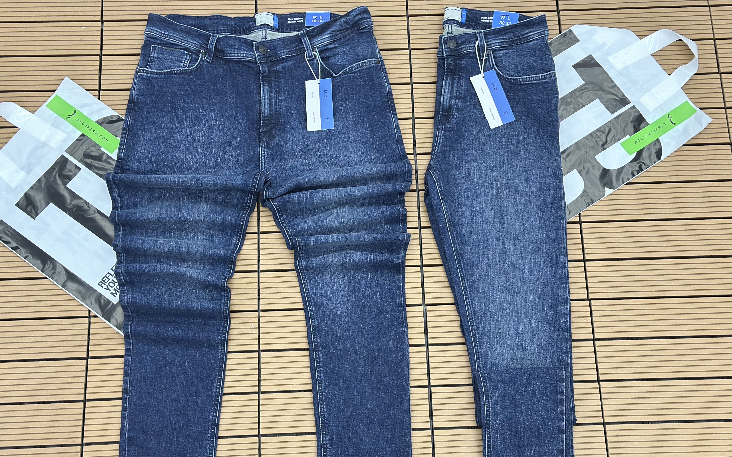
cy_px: 260
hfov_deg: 39.6
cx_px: 366
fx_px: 1017
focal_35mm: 51
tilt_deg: -71.7
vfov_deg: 25.3
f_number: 1.78
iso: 320
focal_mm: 6.86
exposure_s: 1/60
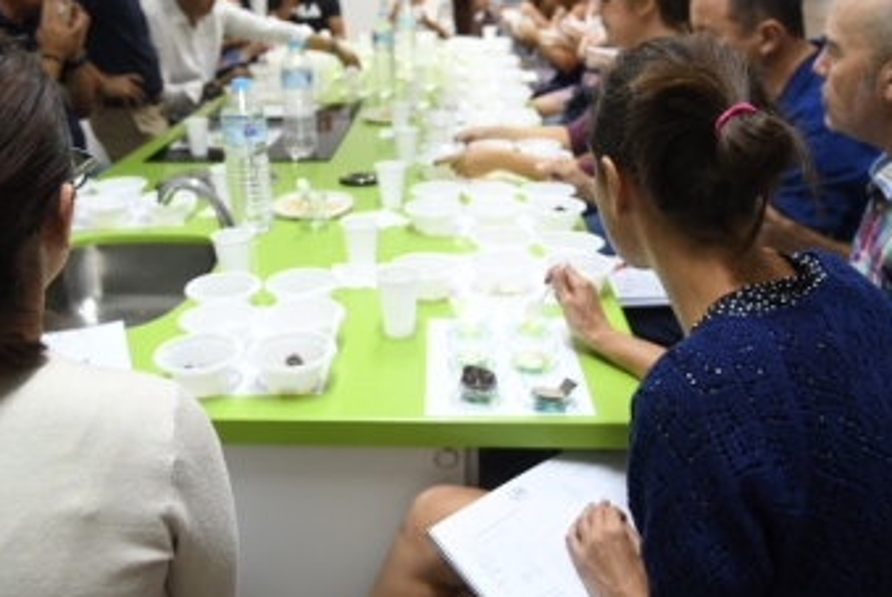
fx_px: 835
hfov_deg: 56.2
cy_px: 262
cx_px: 416
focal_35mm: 34
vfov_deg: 39.3
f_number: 2.8
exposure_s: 1/100
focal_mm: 17
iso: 800
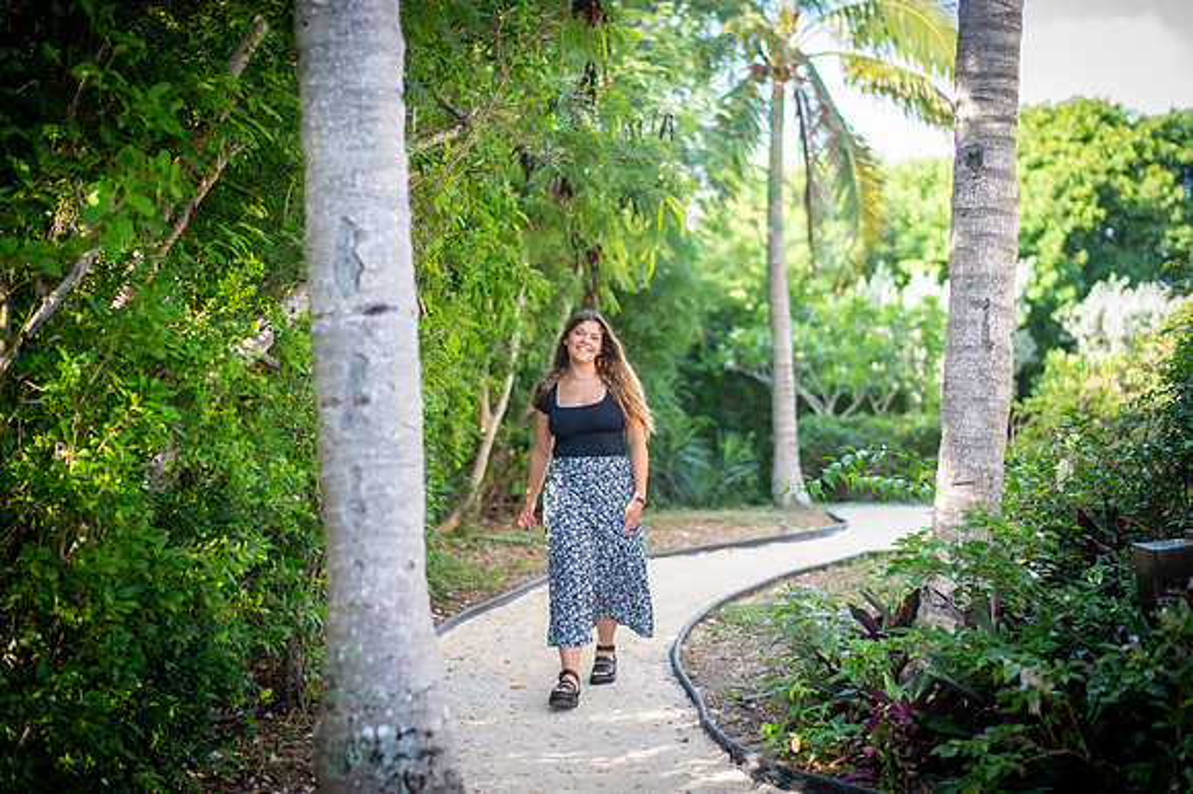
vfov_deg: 23.4
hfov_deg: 34.5
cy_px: 397
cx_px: 596
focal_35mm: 58
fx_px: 1921
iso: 2000
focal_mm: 58
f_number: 1.8
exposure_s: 1/1600
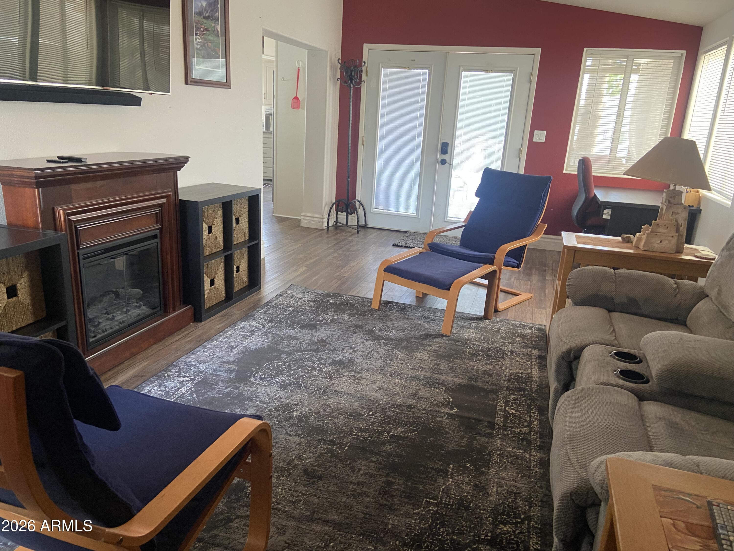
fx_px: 551
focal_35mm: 26
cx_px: 367
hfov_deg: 67.3
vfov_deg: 53.1
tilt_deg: -16.9
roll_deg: -3.2
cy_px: 276
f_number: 1.8
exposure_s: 1/60
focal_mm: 4.25
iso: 320
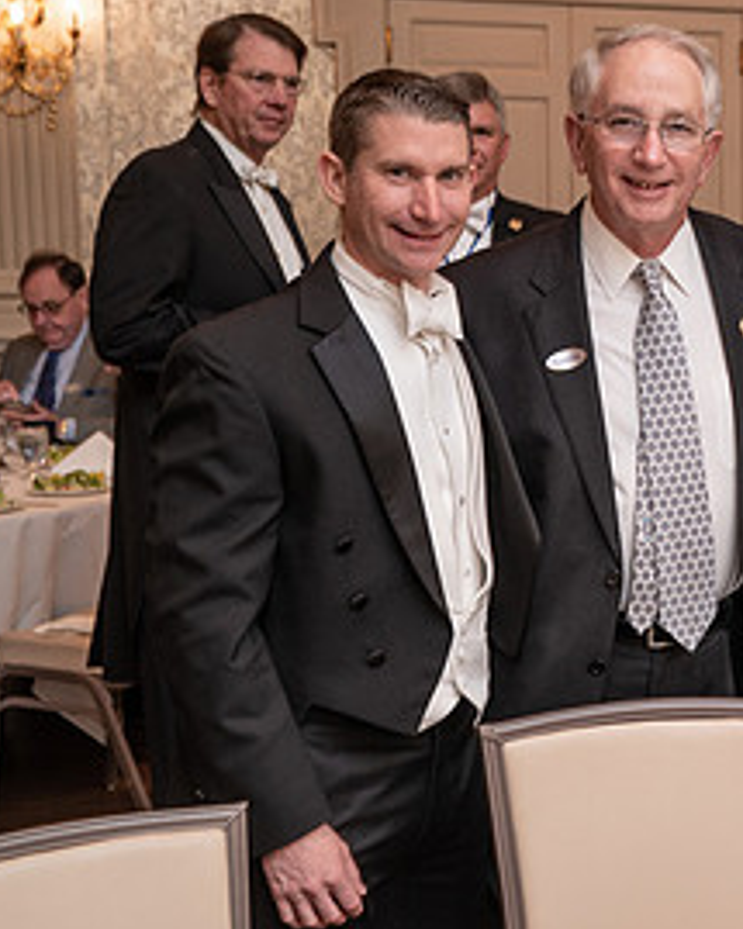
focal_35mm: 79
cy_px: 468
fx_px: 2173
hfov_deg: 18.2
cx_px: 954
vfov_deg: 24.2
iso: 800
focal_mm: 39
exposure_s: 1/40
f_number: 4.5
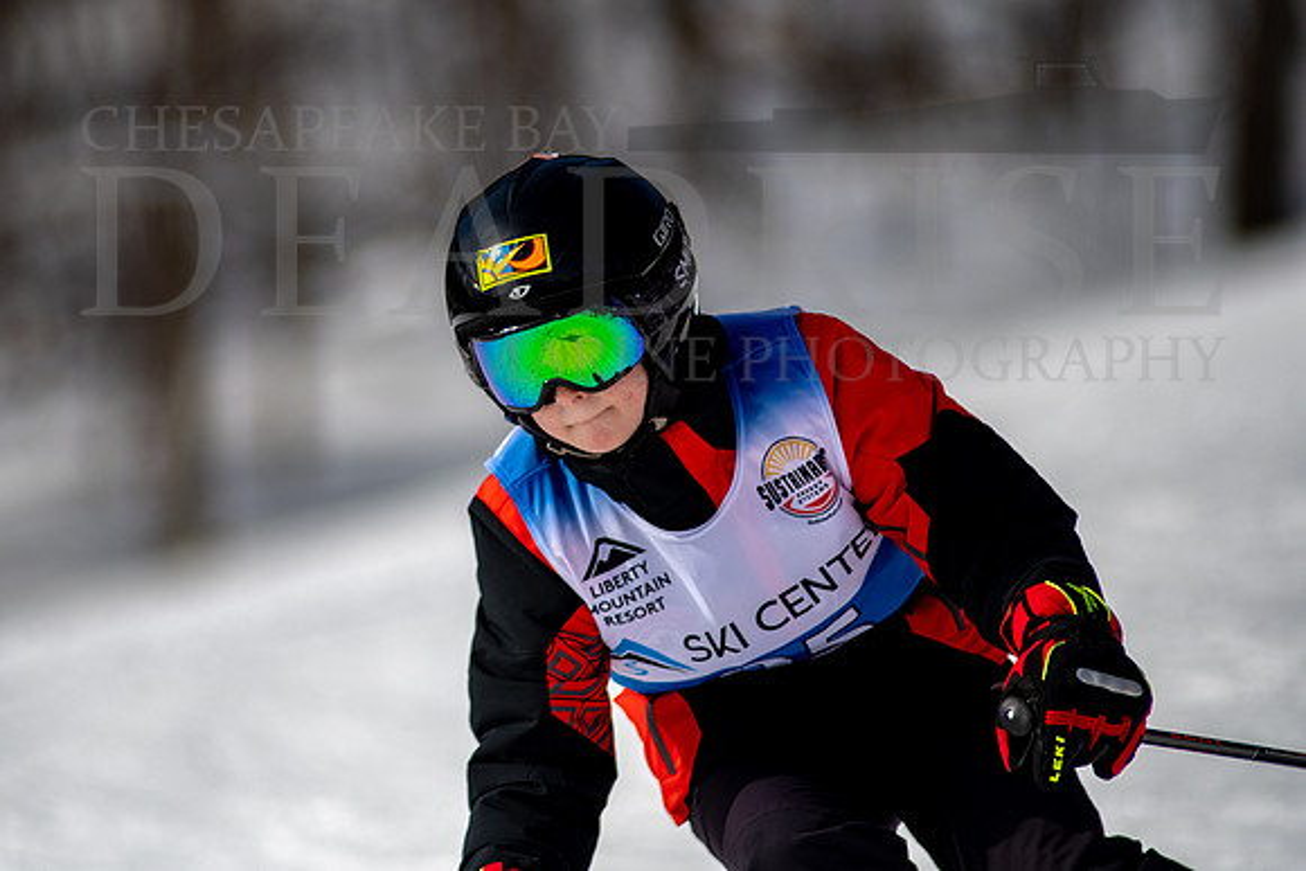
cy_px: 362
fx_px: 19085
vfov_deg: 2.6
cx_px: 543
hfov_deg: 3.9
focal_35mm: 526
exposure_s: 1/6400
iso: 100
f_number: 2.8
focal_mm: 300
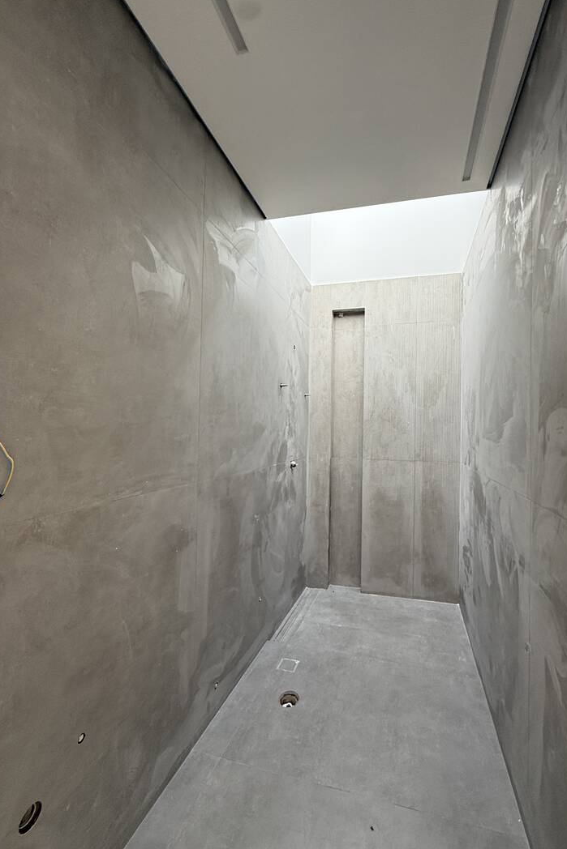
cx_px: 321
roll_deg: -1.0
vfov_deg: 100.4
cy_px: 432
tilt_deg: -1.1
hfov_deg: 77.0
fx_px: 354
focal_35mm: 15
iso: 64
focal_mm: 2.22
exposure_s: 1/133
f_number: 2.2
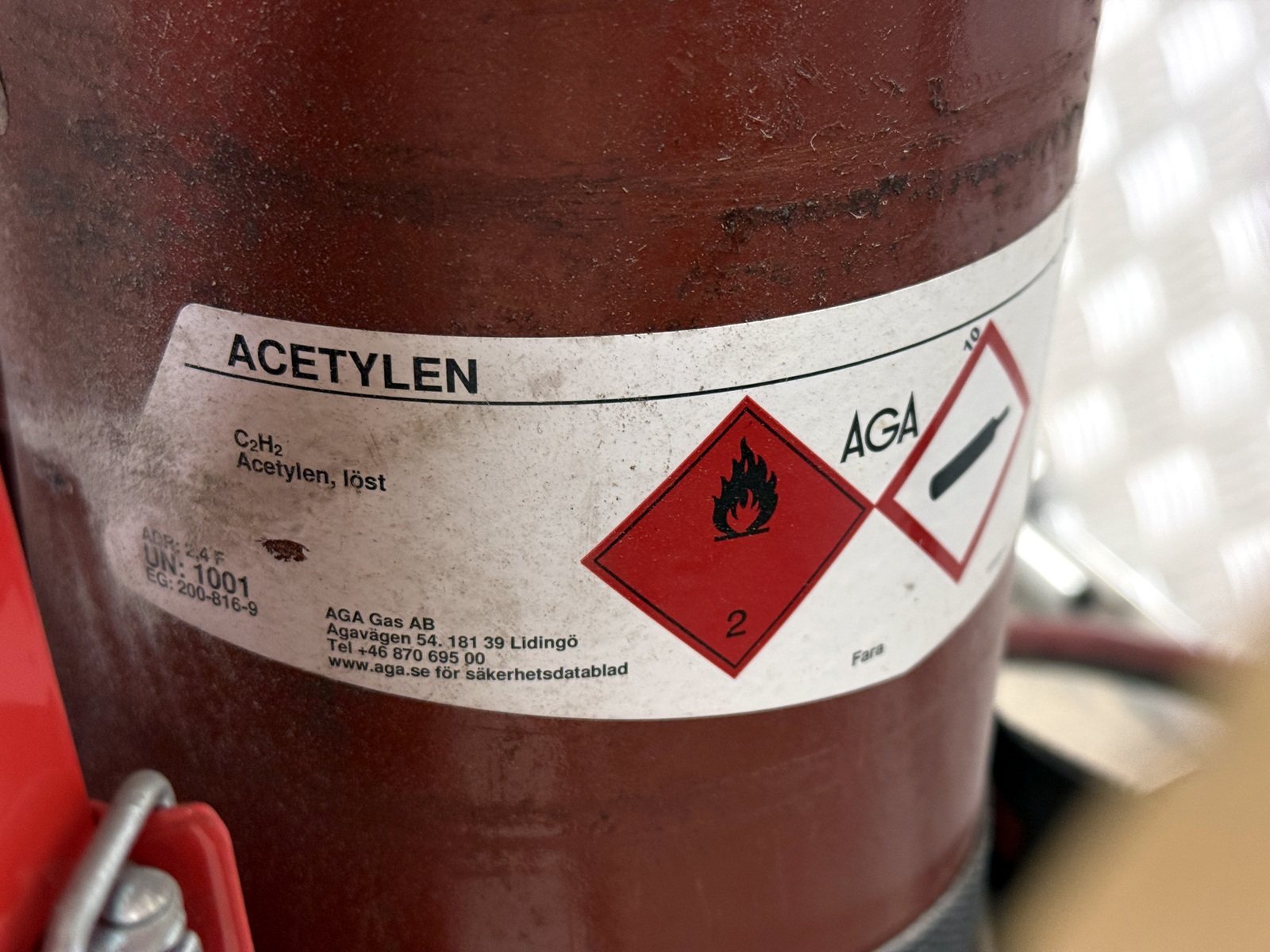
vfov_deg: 30.3
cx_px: 635
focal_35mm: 48
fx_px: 1761
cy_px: 476
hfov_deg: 39.7
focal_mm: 6.76
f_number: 1.78
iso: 250
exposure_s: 1/50
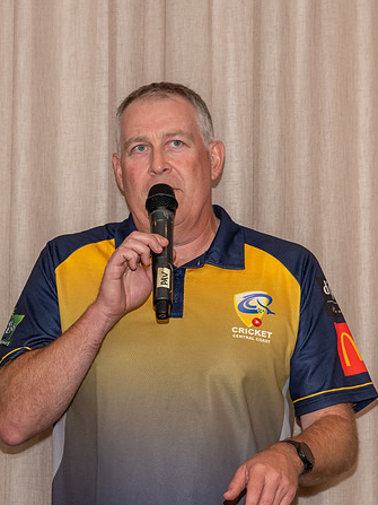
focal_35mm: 190
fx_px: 2768
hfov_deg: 7.8
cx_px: 177
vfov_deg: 10.4
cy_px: 229
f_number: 5.6
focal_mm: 120
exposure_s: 1/60
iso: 800
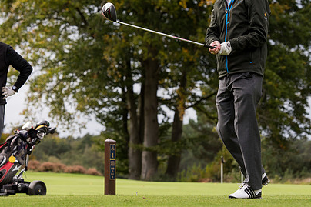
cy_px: 68
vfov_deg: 8.7
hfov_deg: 13.0
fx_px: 1364
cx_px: 133
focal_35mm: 158
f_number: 5
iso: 640
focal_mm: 110
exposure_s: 1/2000
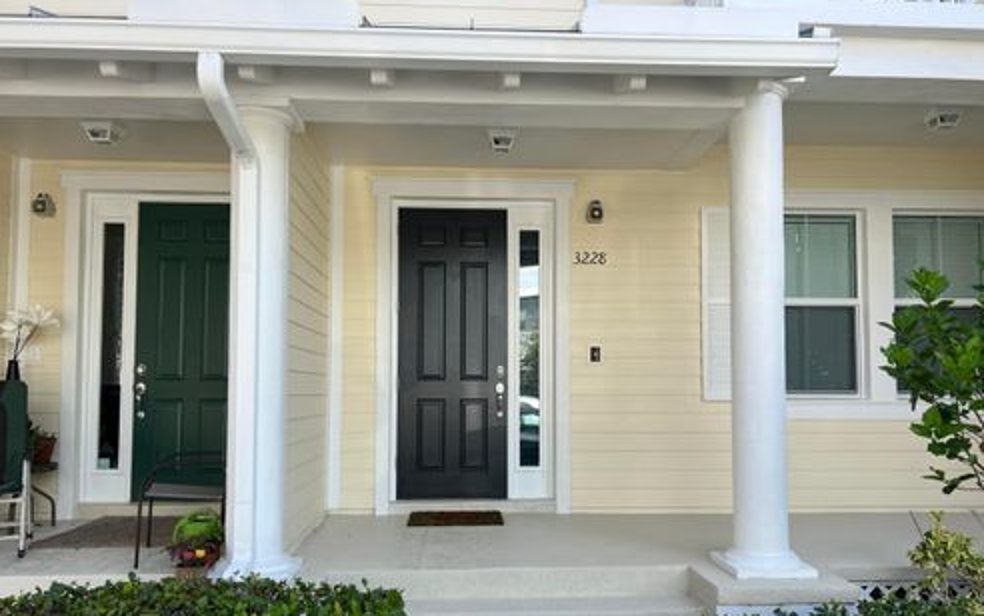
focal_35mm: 28
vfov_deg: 44.4
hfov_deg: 66.4
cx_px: 496
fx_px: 751
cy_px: 357
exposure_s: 1/880
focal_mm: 5.7
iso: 50
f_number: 1.5
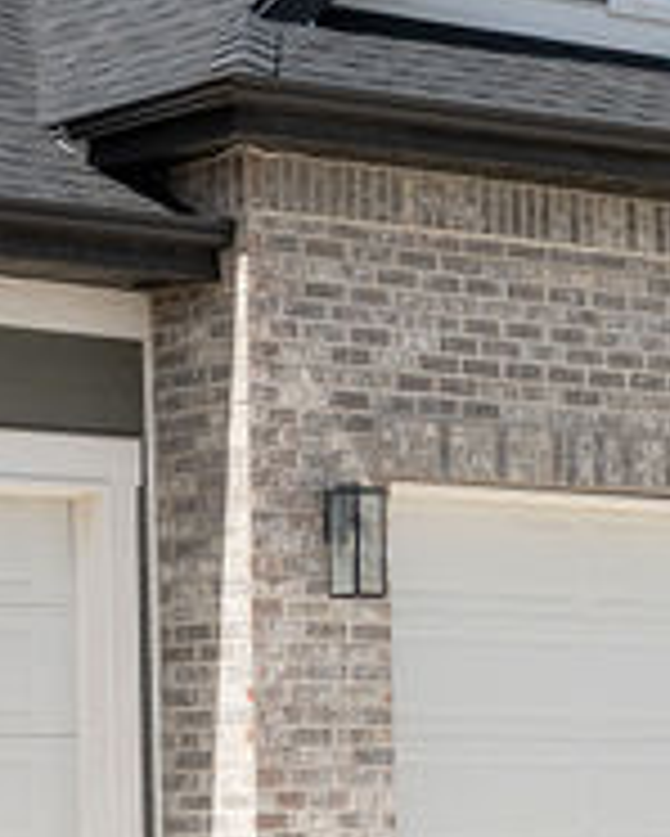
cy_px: 619
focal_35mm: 181
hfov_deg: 8.5
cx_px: 103
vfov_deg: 10.6
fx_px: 4483
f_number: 5.6
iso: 250
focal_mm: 35
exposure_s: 1/1600
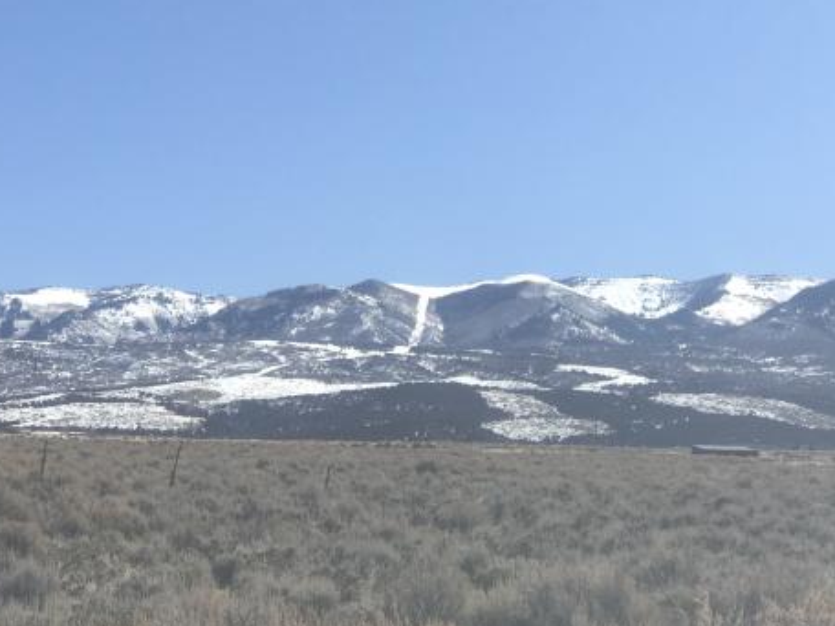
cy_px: 372
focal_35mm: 80
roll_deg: +1.1
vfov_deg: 18.4
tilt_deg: +3.3
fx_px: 1930
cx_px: 385
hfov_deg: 24.4
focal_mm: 6.6
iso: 20
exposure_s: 1/1473
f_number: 2.8
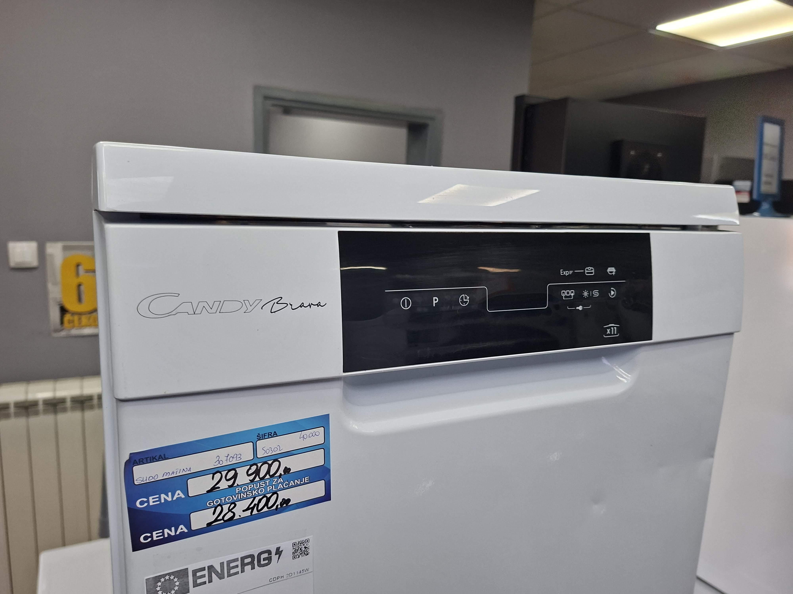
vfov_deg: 58.9
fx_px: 527
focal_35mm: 23
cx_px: 396
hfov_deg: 73.9
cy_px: 297
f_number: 1.8
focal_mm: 5.54
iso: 160
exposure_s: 1/100
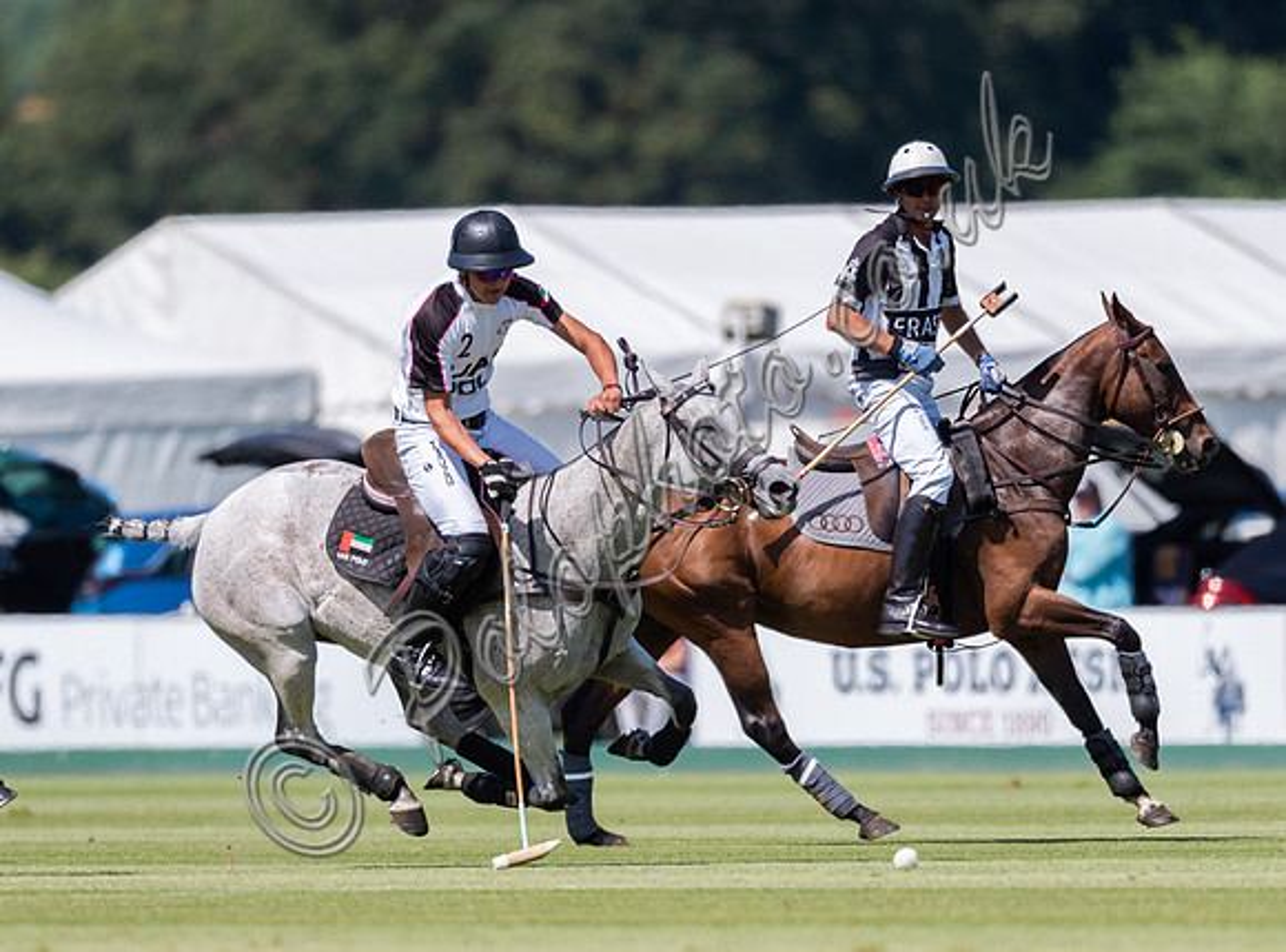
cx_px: 435
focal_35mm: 841
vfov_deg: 1.8
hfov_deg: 2.4
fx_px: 31098
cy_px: 520
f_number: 4
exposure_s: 1/4000
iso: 320
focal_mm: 500
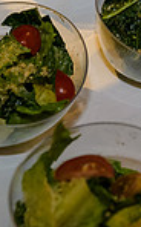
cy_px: 35
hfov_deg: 7.4
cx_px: 167
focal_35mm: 176
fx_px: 1086
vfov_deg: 11.9
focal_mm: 44
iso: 1600
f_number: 3.2
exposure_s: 1/125
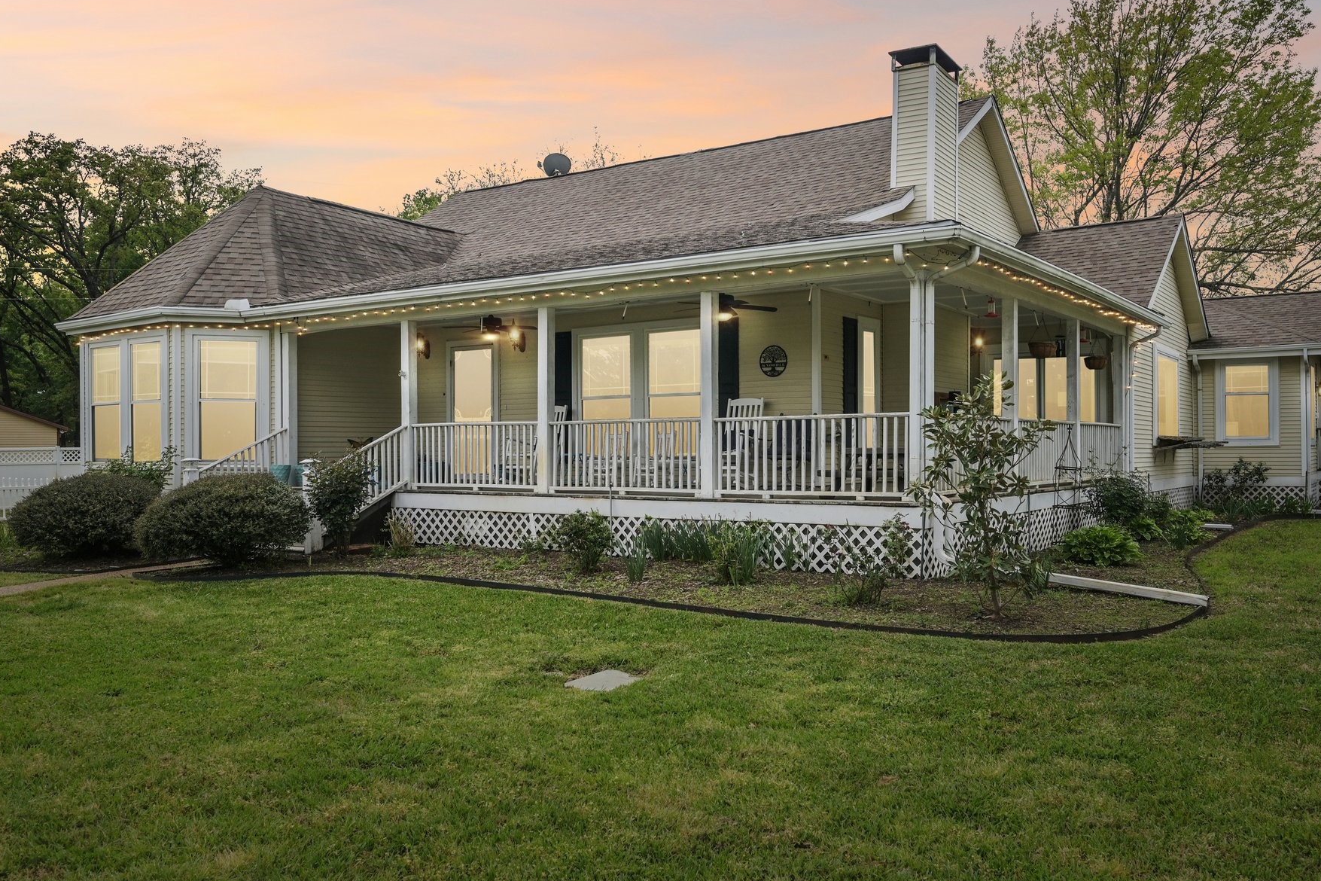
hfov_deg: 65.4
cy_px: 382
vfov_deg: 46.3
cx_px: 705
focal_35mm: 28
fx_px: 1027
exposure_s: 1/800
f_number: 8
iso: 400
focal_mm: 24
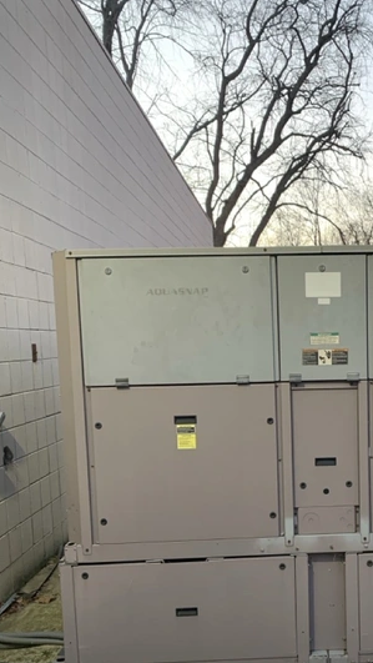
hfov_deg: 28.9
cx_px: 315
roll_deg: -0.2
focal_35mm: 40
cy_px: 425
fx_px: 703
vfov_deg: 49.8
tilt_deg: -6.9
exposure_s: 1/60
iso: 125
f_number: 1.8
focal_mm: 4.25
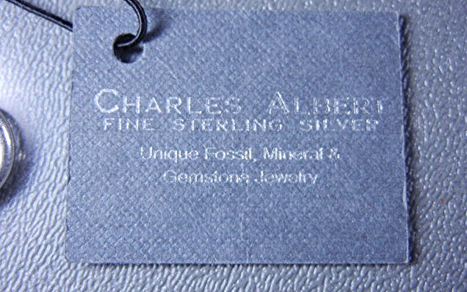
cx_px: 234
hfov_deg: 41.8
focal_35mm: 48
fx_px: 611
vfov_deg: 26.8
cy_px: 129
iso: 375
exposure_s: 1/60
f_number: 3.8
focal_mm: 8.1
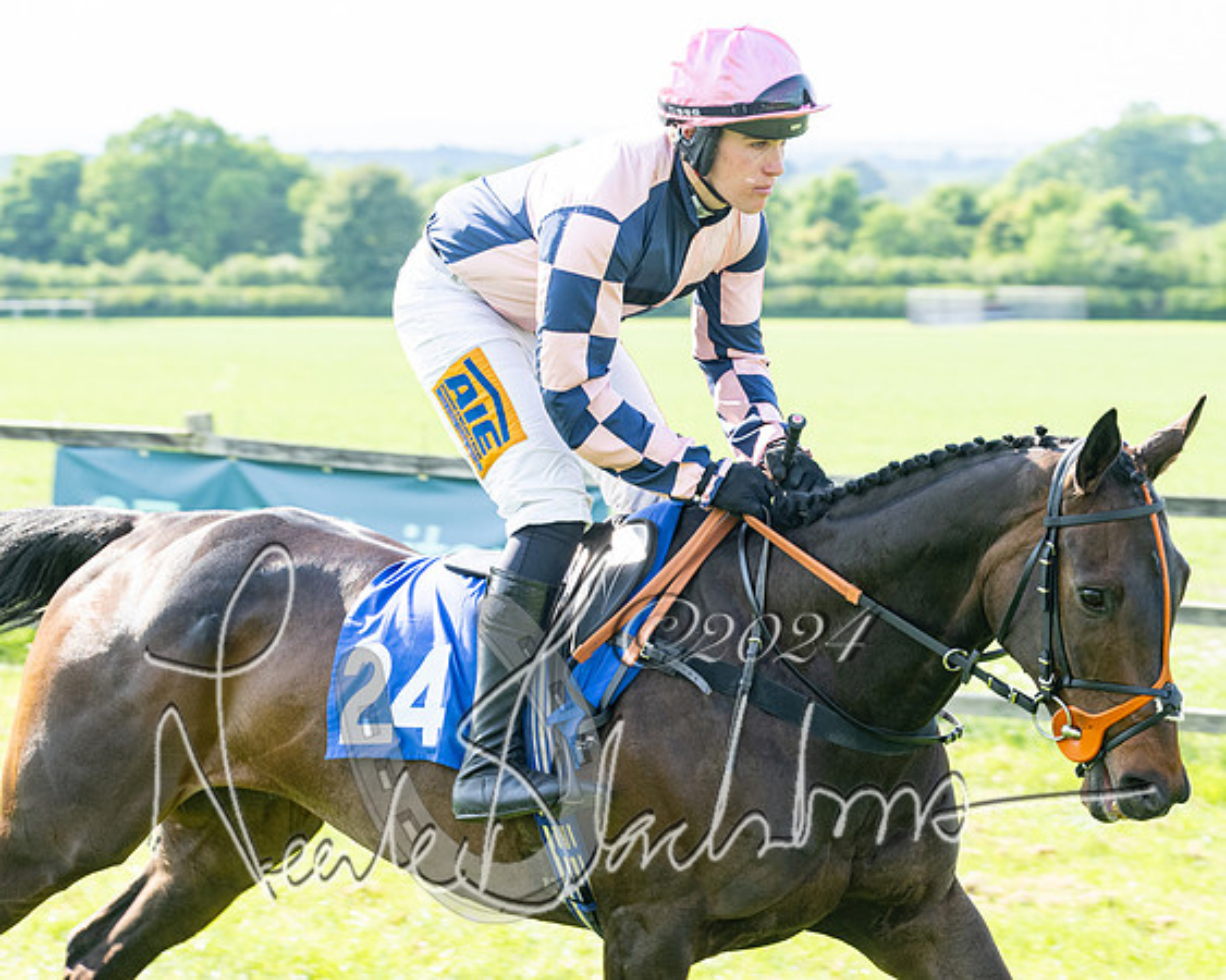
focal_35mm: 146
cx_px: 562
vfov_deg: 10.5
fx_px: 5313
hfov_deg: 13.2
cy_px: 490
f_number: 5
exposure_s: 1/640
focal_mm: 87
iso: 400
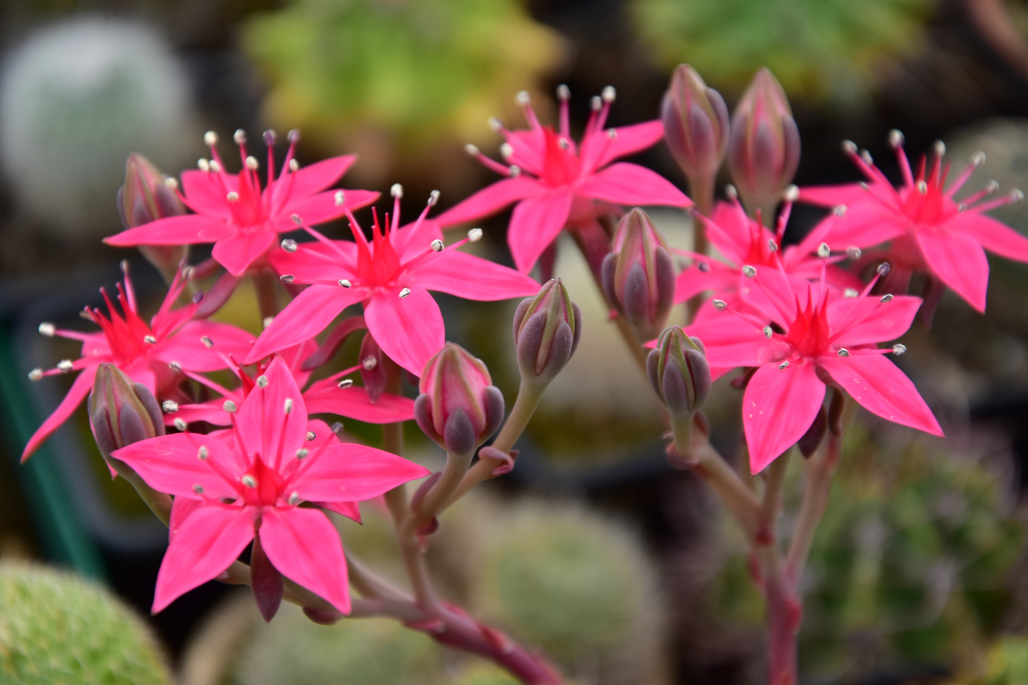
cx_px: 514
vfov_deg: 8.7
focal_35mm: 158
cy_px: 342
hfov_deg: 13.0
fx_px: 4497
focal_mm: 105
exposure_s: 1/160
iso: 200
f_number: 6.3
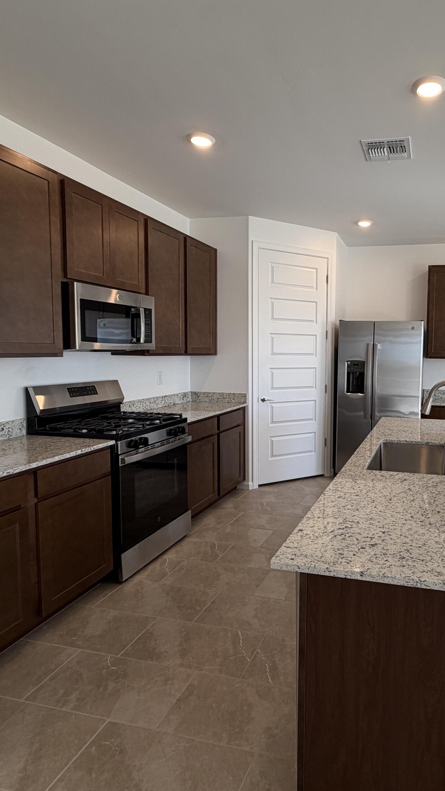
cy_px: 386
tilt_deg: -4.4
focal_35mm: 21
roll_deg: -1.1
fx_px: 440
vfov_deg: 83.8
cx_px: 343
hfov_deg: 50.9
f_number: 2.2
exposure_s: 1/120
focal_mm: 2.22
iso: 80
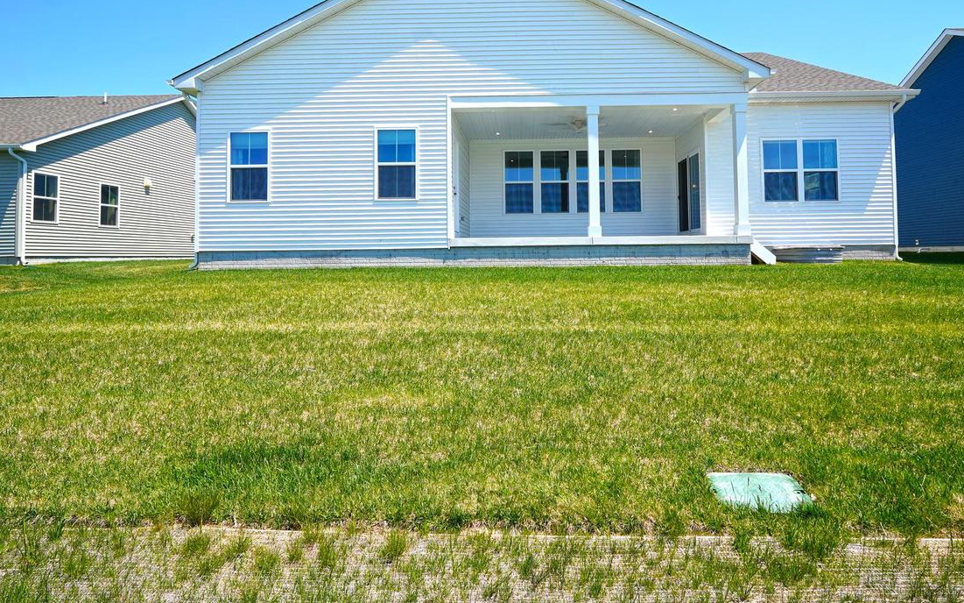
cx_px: 526
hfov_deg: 84.8
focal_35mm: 20
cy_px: 235
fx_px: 525
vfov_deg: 59.1
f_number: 8
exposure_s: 1/250
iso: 100
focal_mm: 10
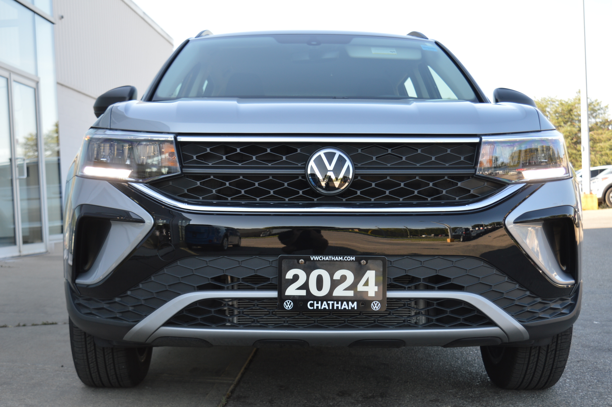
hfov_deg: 37.9
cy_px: 204
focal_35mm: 52
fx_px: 892
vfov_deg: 25.7
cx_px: 306
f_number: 5.6
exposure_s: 1/125
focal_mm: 35
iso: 125
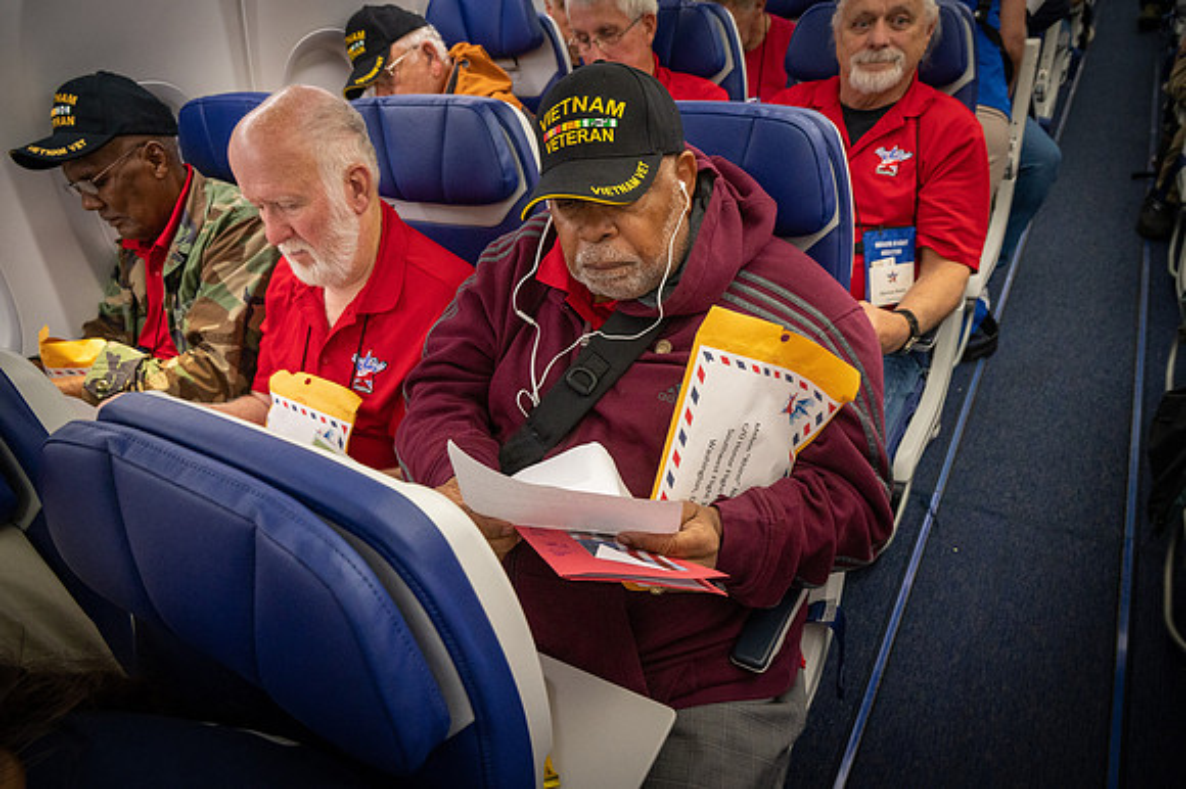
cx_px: 593
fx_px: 790
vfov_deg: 53.1
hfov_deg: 73.8
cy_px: 394
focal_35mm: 24
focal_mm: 24
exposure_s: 1/60
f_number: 6.3
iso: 3600
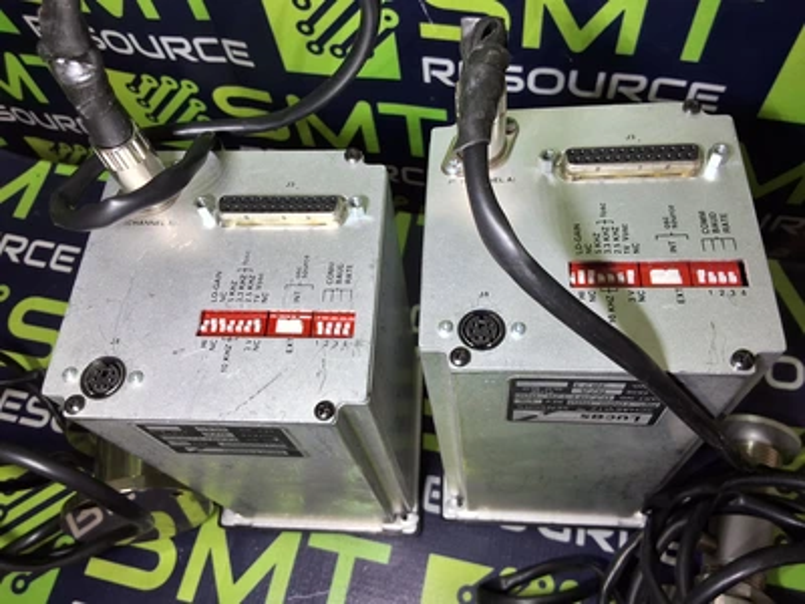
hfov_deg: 63.4
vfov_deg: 49.7
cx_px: 402
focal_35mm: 28
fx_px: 651
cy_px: 302
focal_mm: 2.91
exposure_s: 1/40
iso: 64
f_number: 1.9
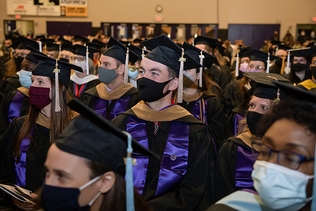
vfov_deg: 27.0
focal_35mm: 50
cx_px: 158
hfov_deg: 39.6
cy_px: 106
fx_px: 439
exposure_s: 1/200
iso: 1250
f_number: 4
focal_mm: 50
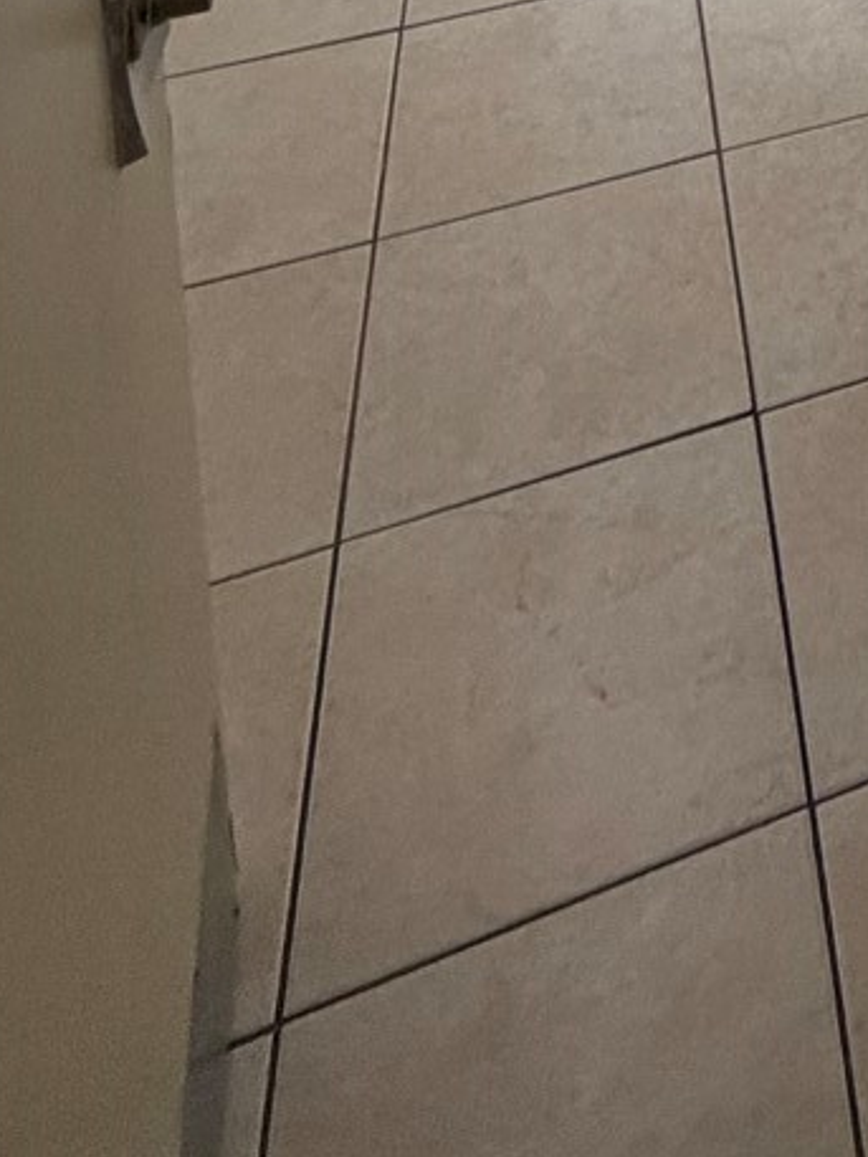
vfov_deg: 24.6
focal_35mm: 49
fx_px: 1637
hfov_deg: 24.3
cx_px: 1243
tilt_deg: -9.5
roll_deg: -2.9
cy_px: -762
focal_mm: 2.22
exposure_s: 1/60
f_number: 2.2
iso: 250
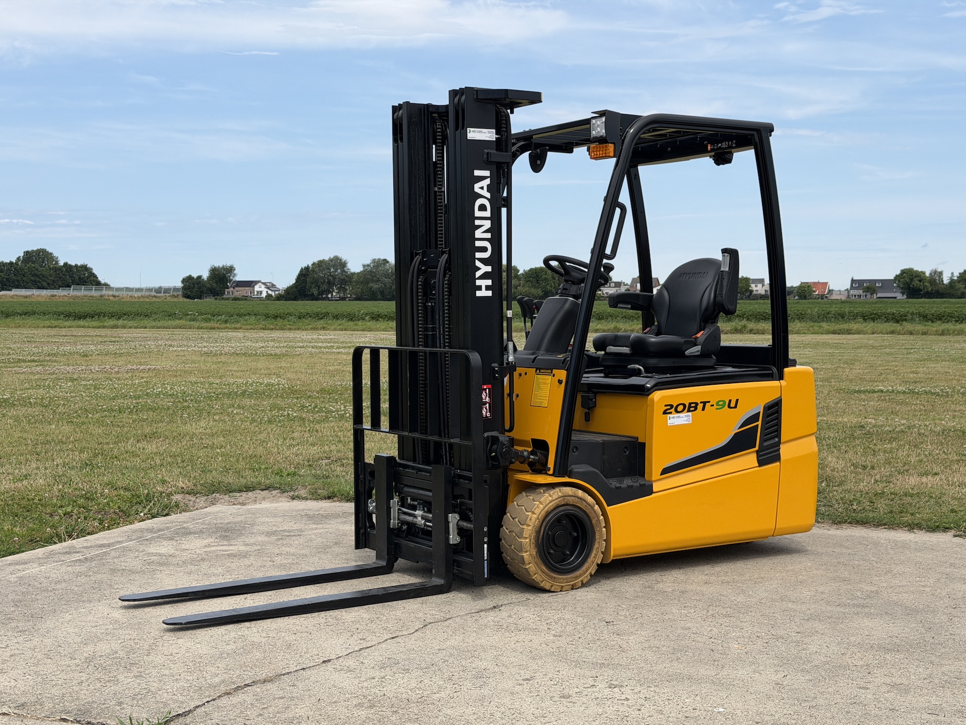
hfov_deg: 39.7
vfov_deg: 30.3
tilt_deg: -2.8
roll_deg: +0.3
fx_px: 1339
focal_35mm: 48
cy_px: 362
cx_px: 483
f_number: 1.78
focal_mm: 6.76
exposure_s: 1/4878
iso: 64
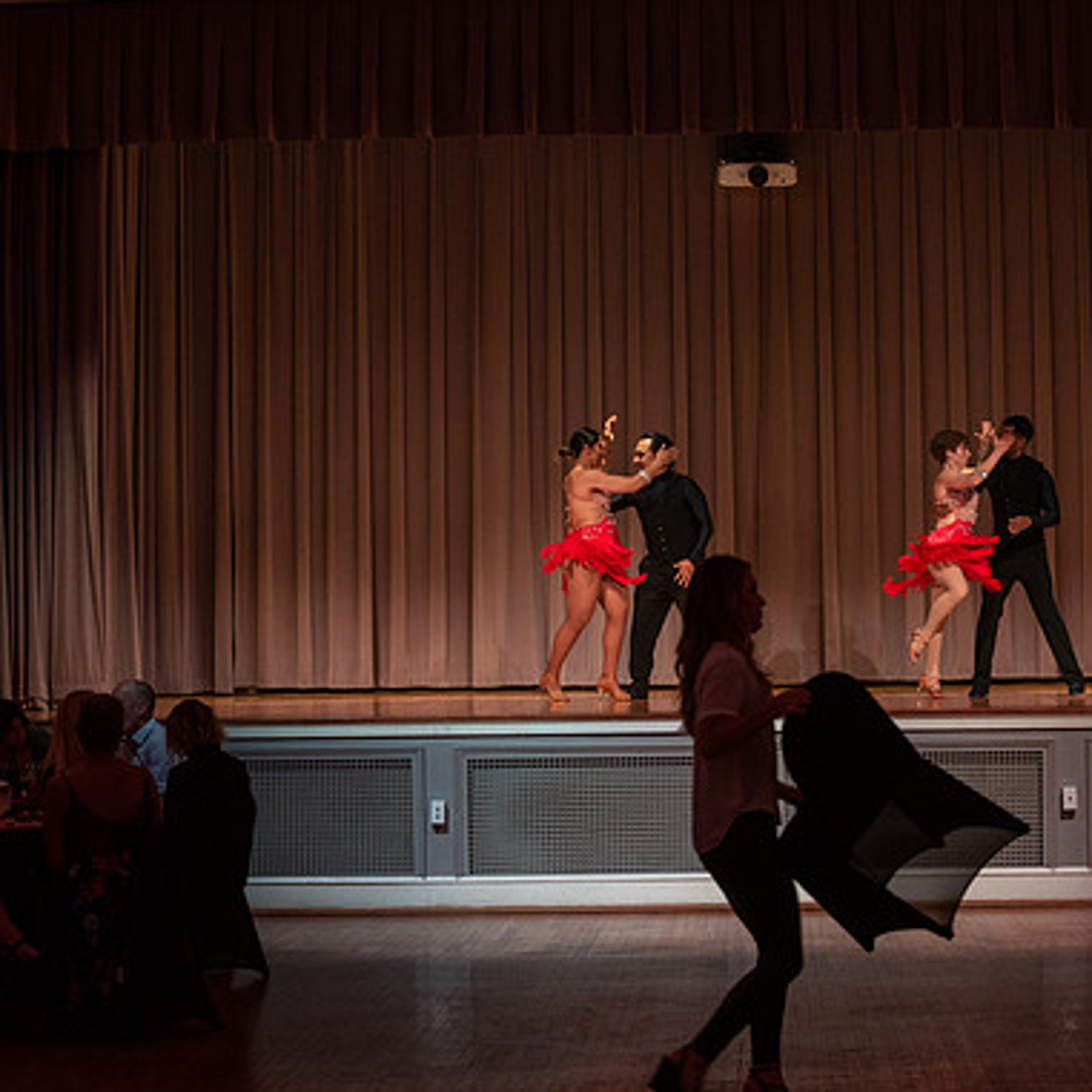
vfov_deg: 18.7
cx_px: 625
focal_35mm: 93
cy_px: 552
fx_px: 3319
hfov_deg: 18.7
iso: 1600
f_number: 4
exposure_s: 1/160
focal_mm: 70
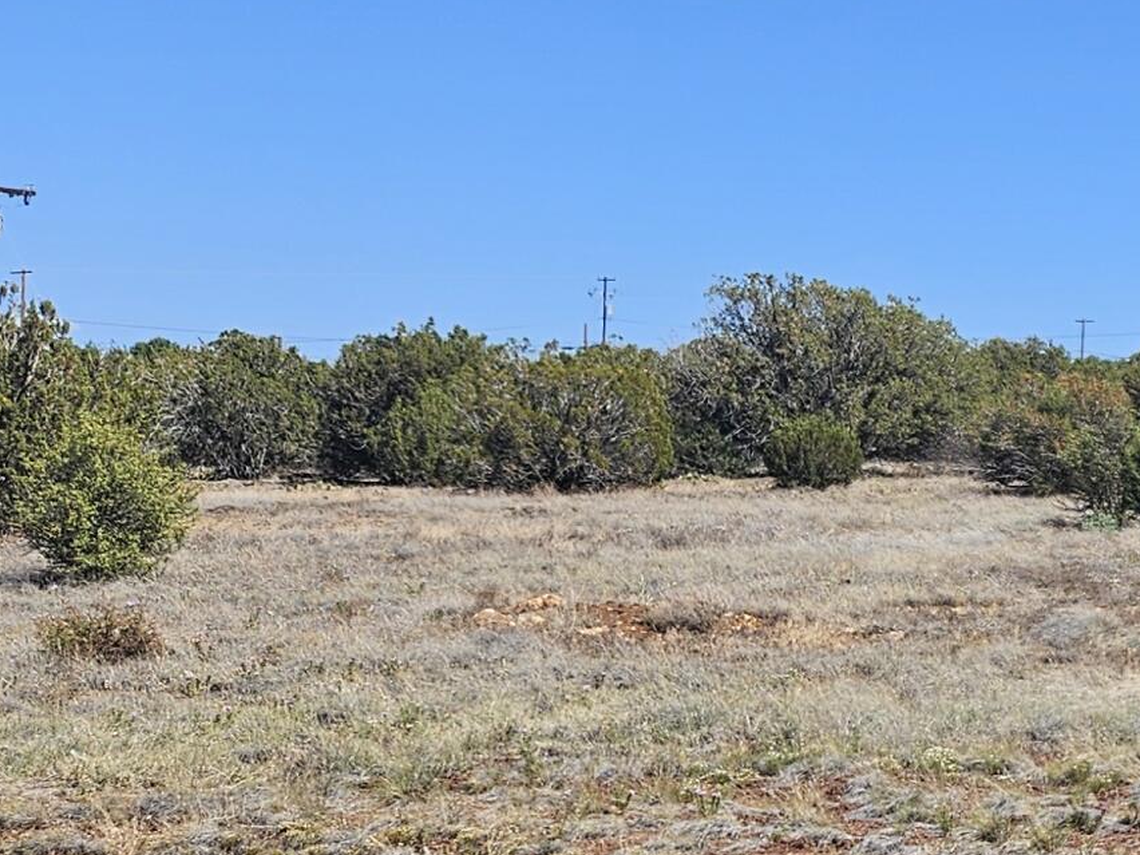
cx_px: 1852
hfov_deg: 19.8
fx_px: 2668
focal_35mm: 81
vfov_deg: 18.2
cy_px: 526
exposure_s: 1/2105
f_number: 1.8
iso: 25
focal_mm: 5.4
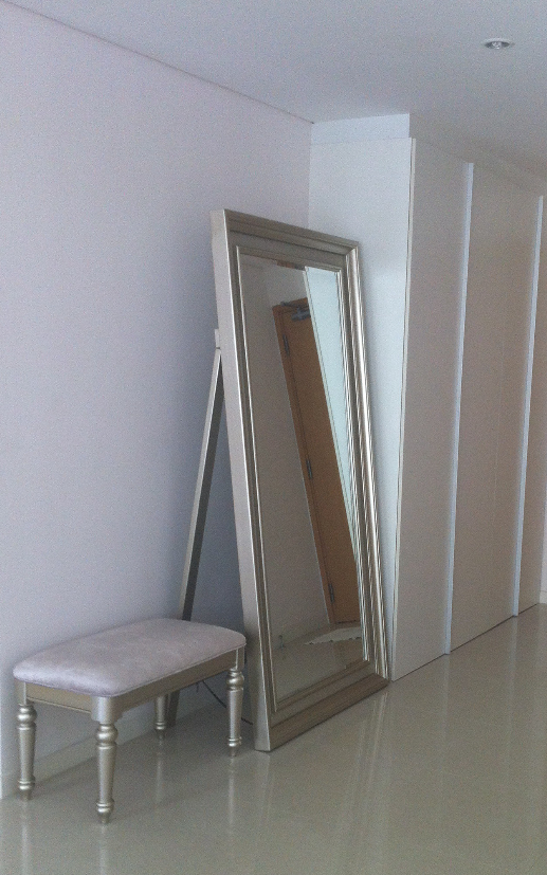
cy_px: 540
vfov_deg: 41.6
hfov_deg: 26.7
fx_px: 1145
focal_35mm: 48
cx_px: 360
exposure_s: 1/40
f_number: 2.8
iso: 100
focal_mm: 3.85
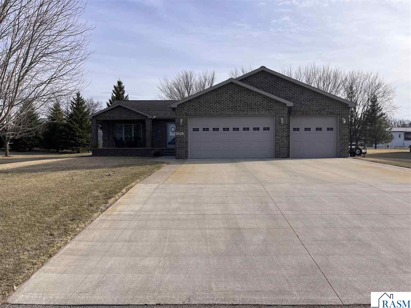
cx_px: 206
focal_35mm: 26
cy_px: 154
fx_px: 309
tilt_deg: -2.2
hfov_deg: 67.3
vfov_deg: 53.1
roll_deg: +0.5
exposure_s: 1/3311
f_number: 1.6
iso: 50
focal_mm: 5.1
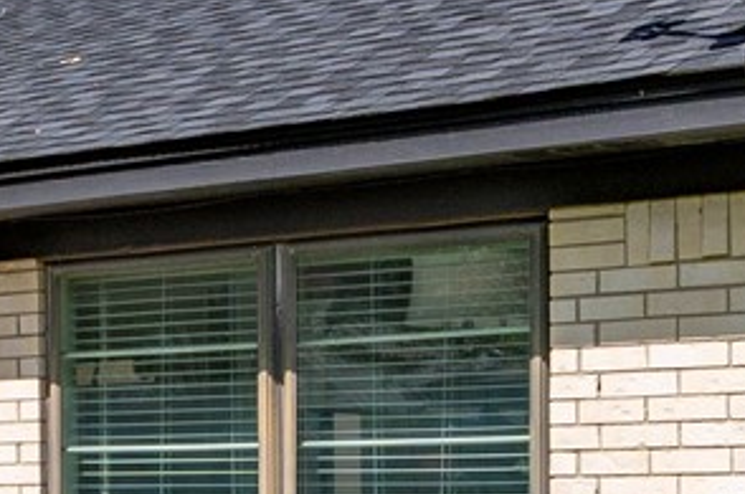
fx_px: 2293
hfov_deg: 16.1
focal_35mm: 111
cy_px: 537
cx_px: -517
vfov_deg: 12.1
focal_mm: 15
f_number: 13
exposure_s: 1/320
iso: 125
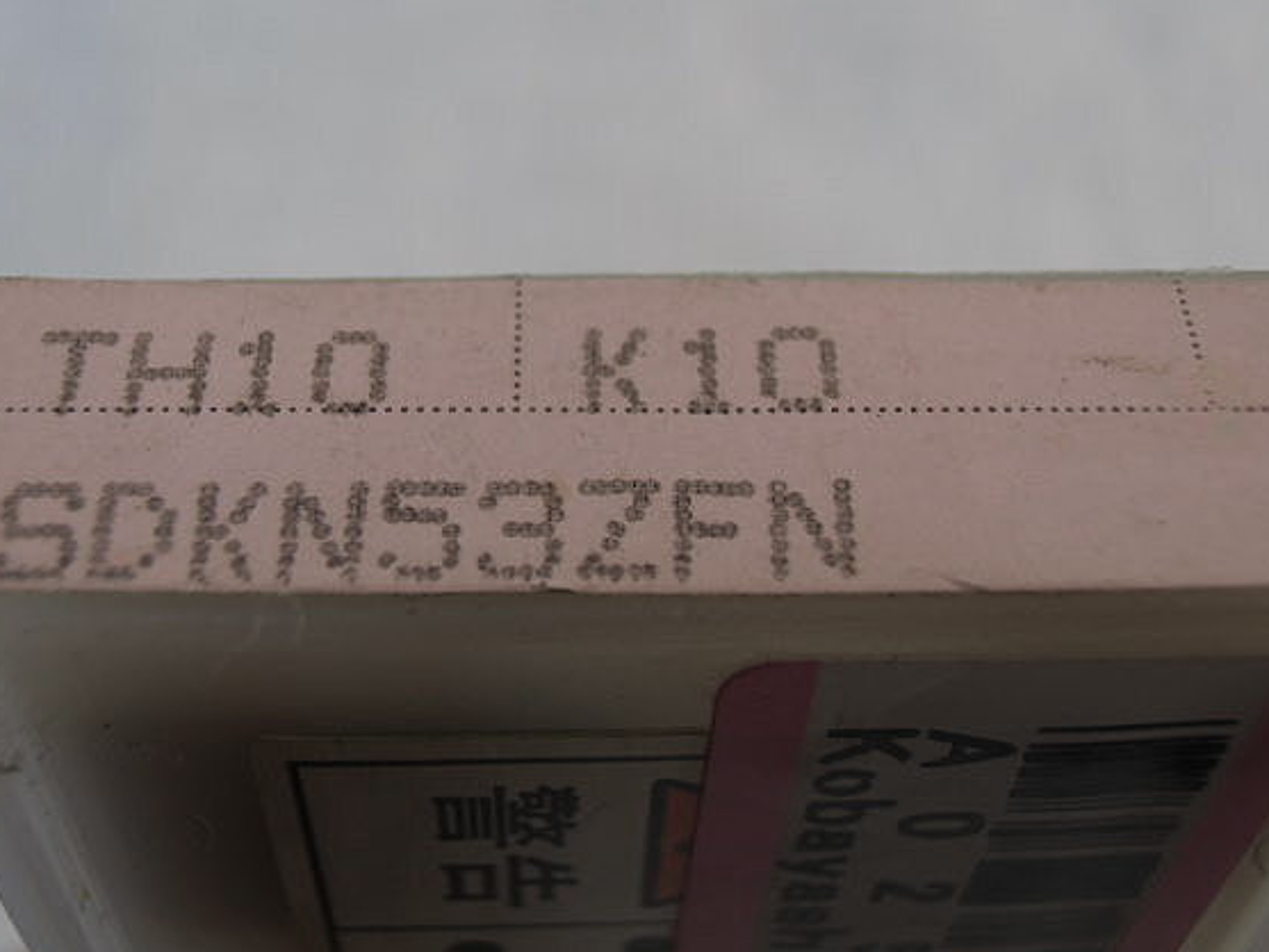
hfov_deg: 35.5
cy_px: 451
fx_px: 1980
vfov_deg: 27.0
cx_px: 551
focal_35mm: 54
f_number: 4.2
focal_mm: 8.29
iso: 64
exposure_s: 1/80
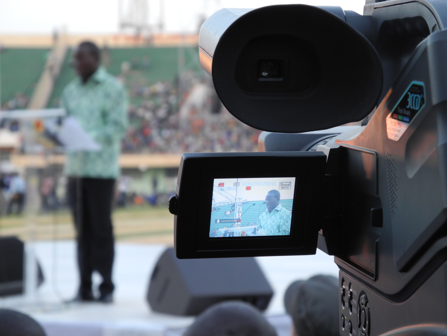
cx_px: 224
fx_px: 1537
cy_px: 168
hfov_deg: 16.6
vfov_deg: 12.5
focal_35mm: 119
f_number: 4.5
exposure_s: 1/25.1
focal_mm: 25.4
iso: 200
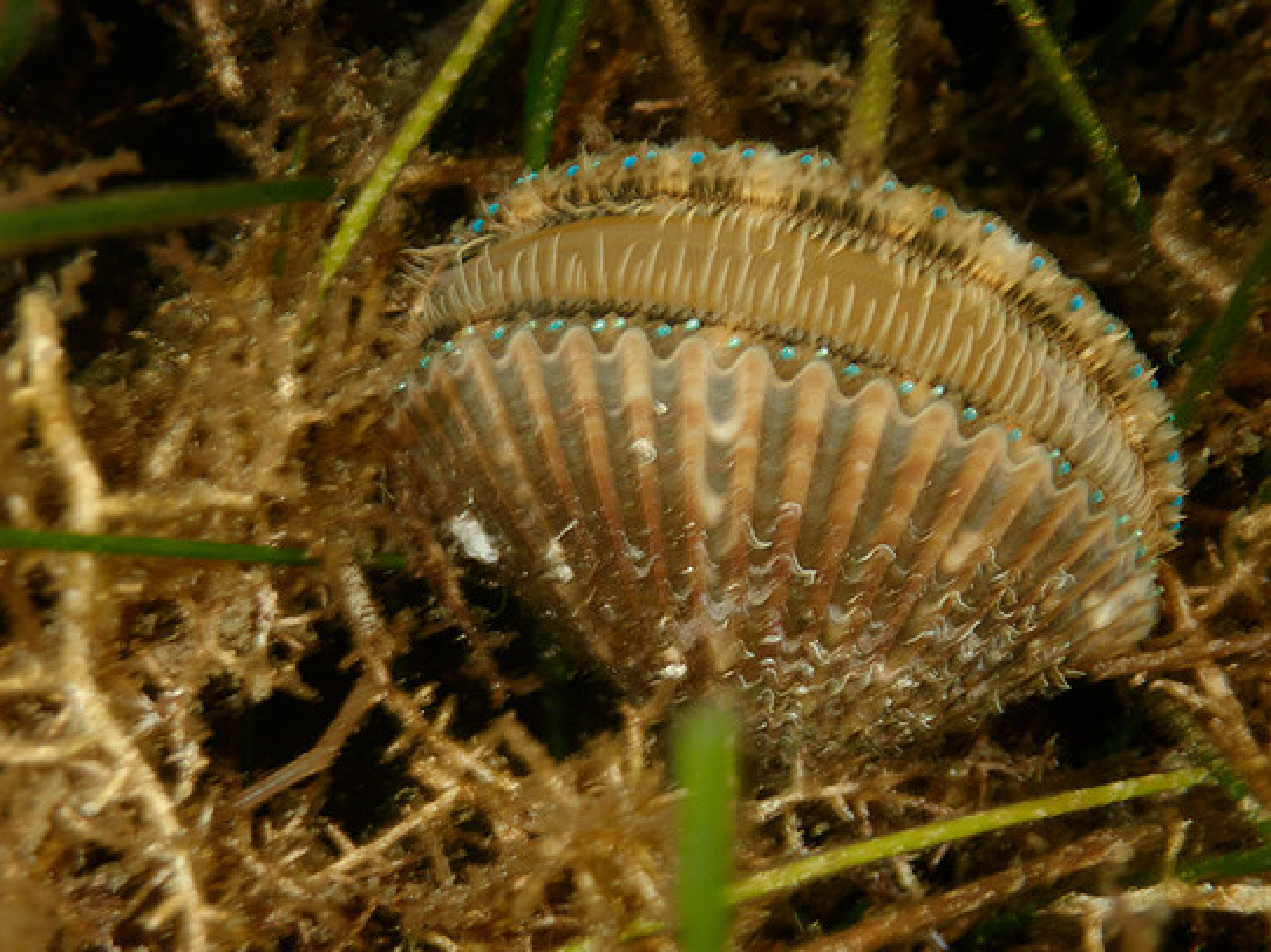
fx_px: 2789
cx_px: 666
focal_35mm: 76
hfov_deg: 25.7
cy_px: 491
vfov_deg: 19.4
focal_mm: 12.73
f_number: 3.9
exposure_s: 1/60
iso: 200
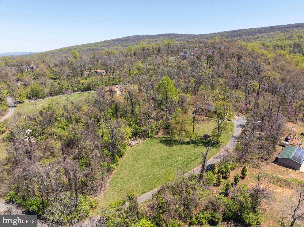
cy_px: 114
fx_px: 211
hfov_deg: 71.6
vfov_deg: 56.8
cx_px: 152
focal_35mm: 24
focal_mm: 12.29
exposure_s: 1/1250
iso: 110
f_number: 2.8
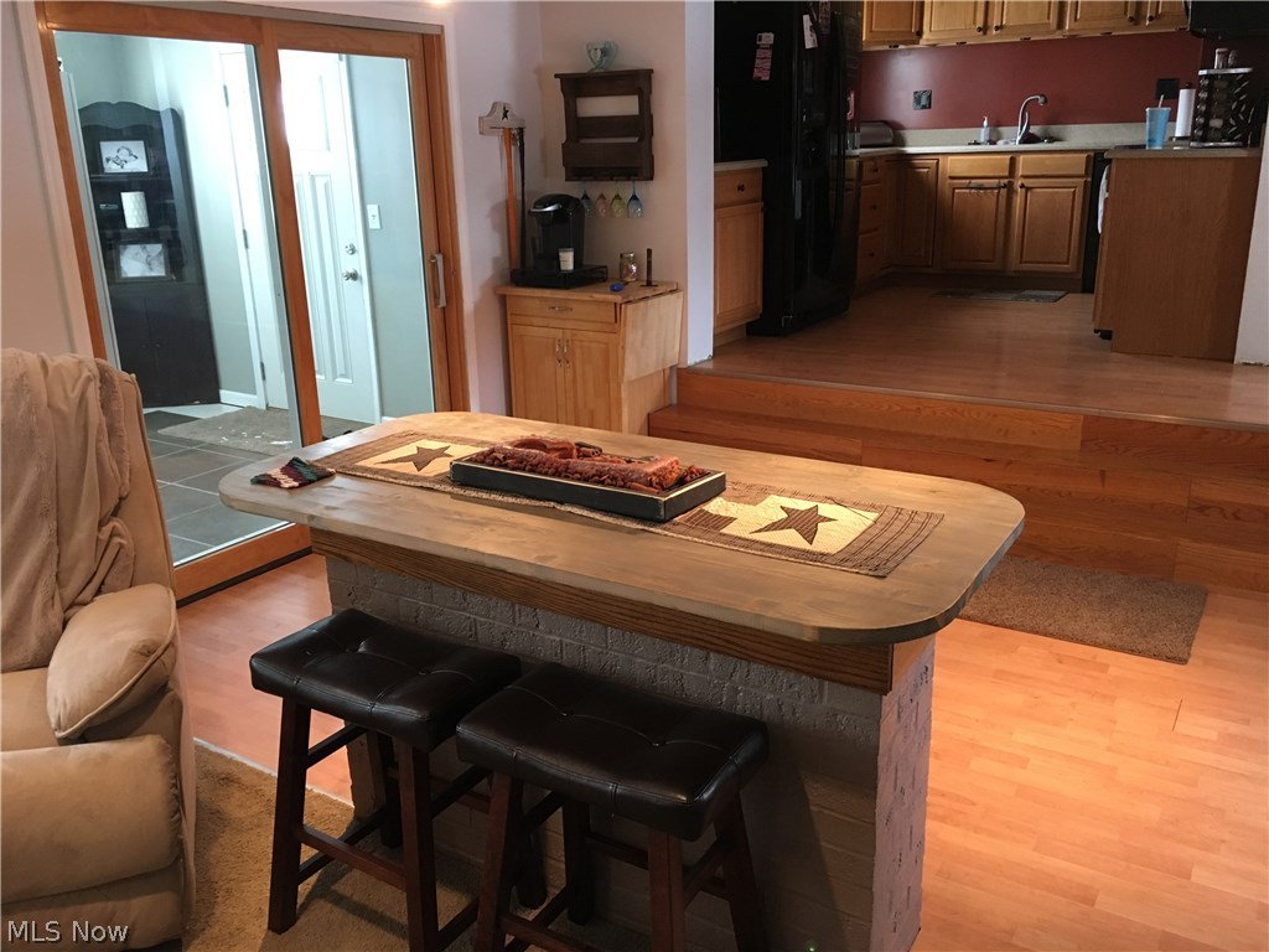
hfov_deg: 61.7
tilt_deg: -17.6
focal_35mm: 29
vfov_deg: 48.2
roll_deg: +1.7
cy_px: 476
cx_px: 634
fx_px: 1063
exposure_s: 1/30
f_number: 2.2
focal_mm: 4.15
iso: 125
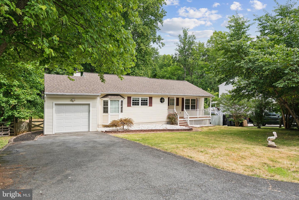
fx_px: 191
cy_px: 100
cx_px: 150
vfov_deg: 55.1
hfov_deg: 76.1
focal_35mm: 23
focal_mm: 23
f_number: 8
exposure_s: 1/125
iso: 100
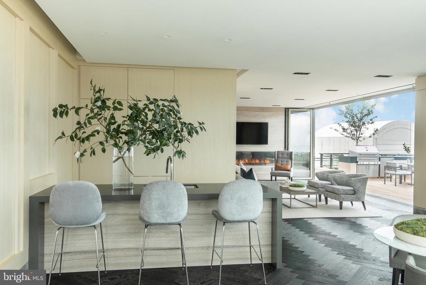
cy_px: 142
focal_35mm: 29
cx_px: 213
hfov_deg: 63.6
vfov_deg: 45.0
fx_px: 343
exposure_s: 1/10
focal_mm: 29
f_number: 8
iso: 64
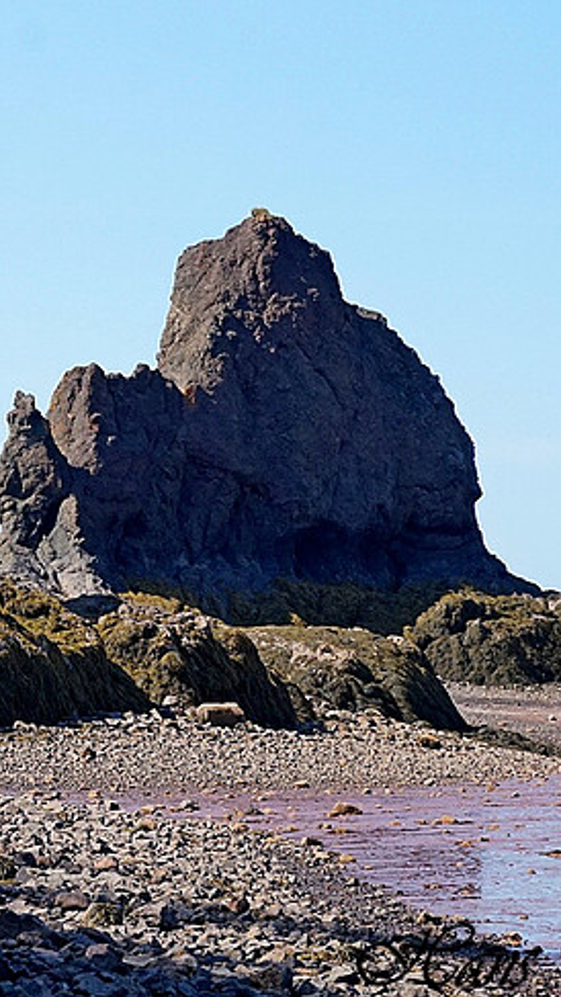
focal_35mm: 129
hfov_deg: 9.3
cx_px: -88
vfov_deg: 16.6
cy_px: 528
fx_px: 3411
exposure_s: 1/1250
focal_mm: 50
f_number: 8
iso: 800
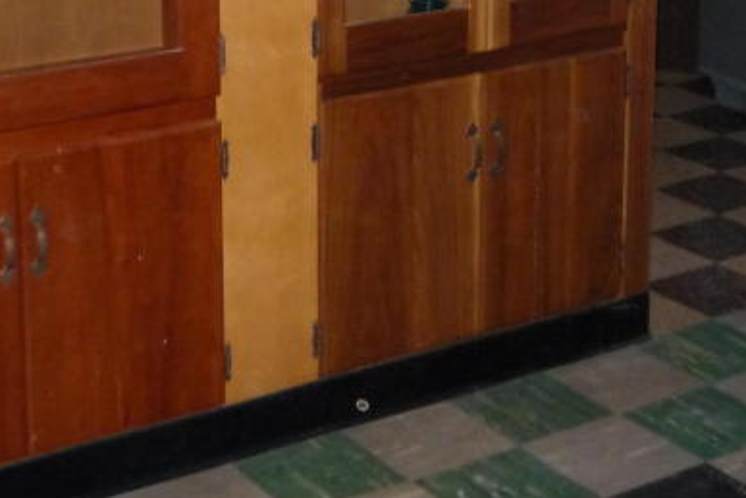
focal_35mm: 88
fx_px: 1823
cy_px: -139
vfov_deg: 14.9
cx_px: 380
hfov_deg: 23.1
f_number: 3.3
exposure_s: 1/30
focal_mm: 5.2
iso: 320
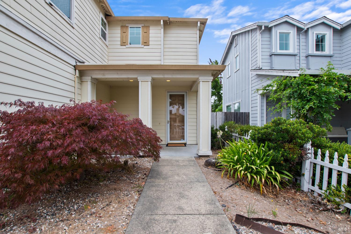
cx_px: 176
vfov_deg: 77.3
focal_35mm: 15
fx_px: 146
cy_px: 117
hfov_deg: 100.4
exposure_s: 1/50
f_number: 8
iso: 100
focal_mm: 10
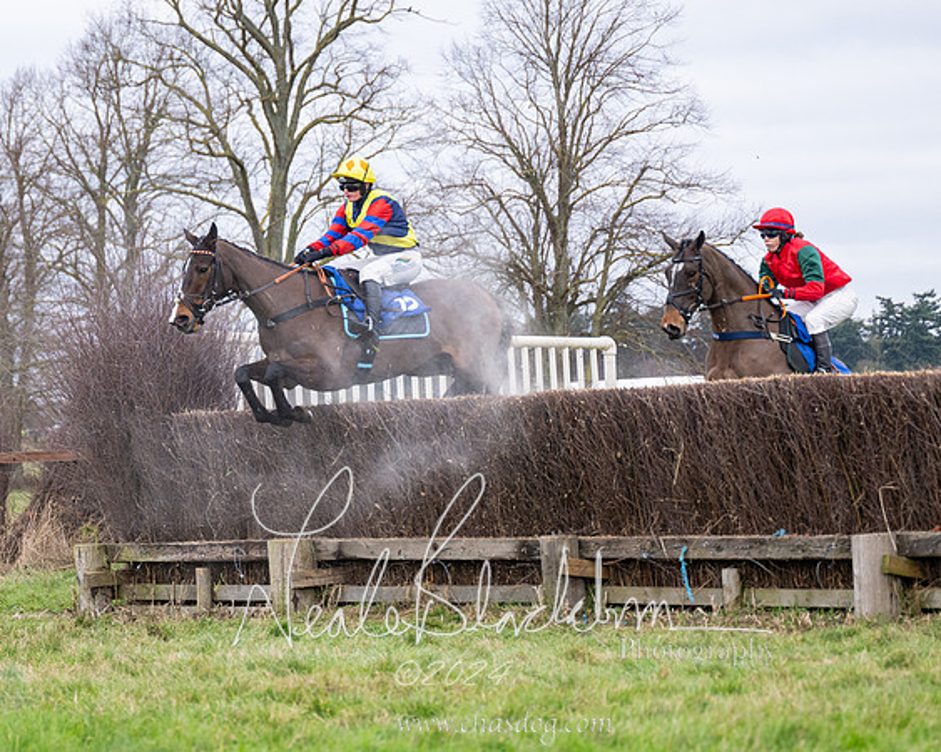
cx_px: 275
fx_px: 4026
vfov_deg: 10.7
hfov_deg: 13.3
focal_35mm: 145
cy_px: 371
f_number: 4
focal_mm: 98
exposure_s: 1/1000
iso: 800
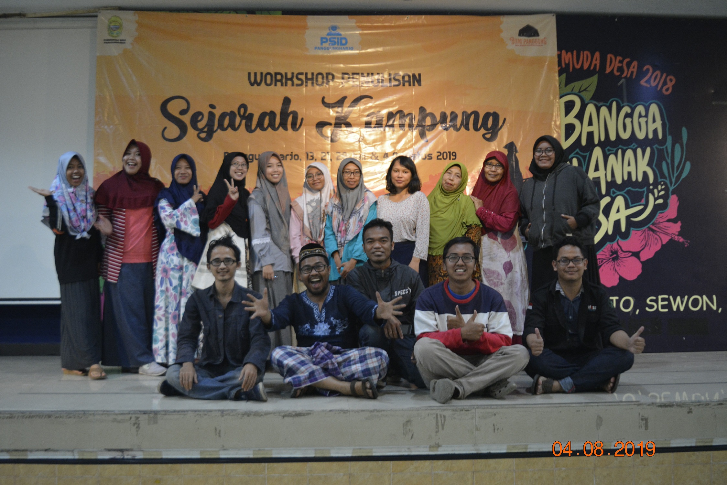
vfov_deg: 36.9
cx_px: 364
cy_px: 242
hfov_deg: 53.1
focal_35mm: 36
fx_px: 727
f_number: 4
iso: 1600
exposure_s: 1/30
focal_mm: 24
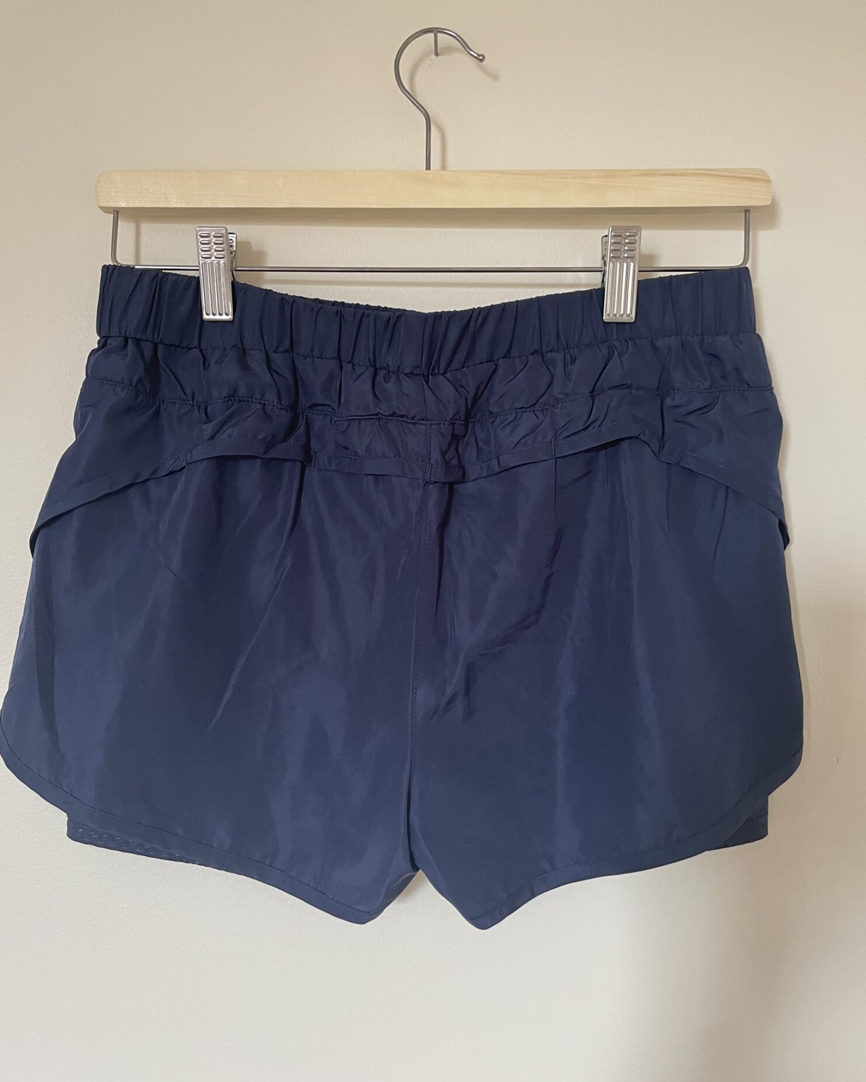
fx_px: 897
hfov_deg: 51.5
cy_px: 524
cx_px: 430
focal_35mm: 28
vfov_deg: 62.2
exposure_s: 1/60
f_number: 1.6
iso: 125
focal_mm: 4.2
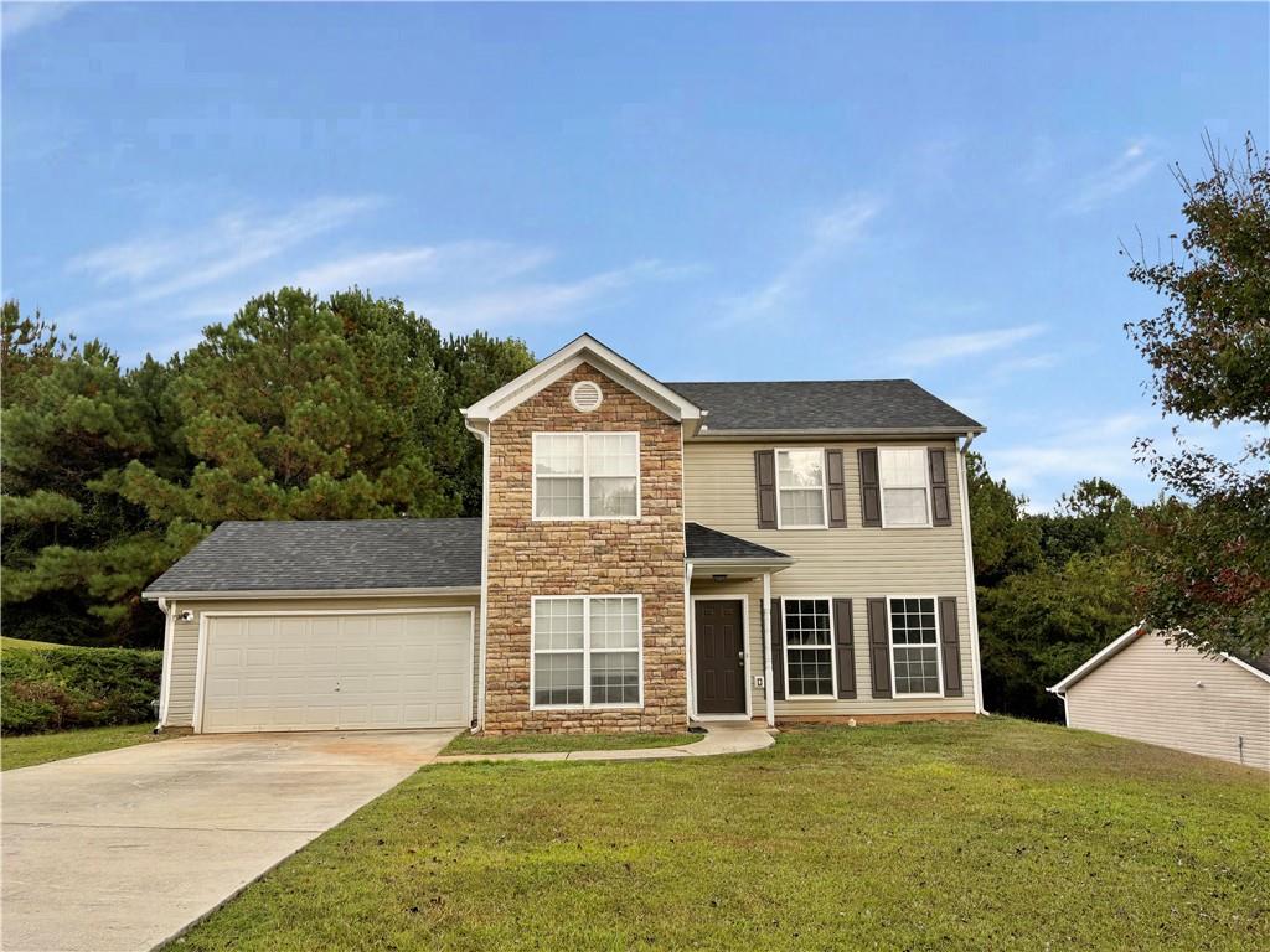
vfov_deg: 53.1
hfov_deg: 67.3
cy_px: 476
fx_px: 954
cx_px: 635
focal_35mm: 26
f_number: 1.6
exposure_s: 1/121
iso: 40
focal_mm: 5.96
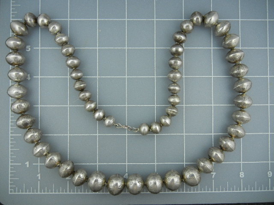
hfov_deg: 60.0
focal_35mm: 30
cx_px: 137
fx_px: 237
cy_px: 102
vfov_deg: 46.8
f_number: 3.5
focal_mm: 5.4
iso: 400
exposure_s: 1/20.3
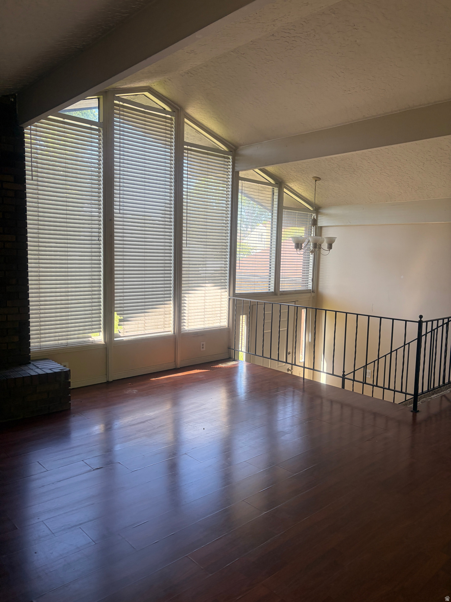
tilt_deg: -6.7
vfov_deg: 67.3
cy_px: 301
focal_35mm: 26
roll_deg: -1.8
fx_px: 452
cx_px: 226
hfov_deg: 53.1
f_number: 1.6
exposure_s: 1/175
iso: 80
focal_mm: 5.96
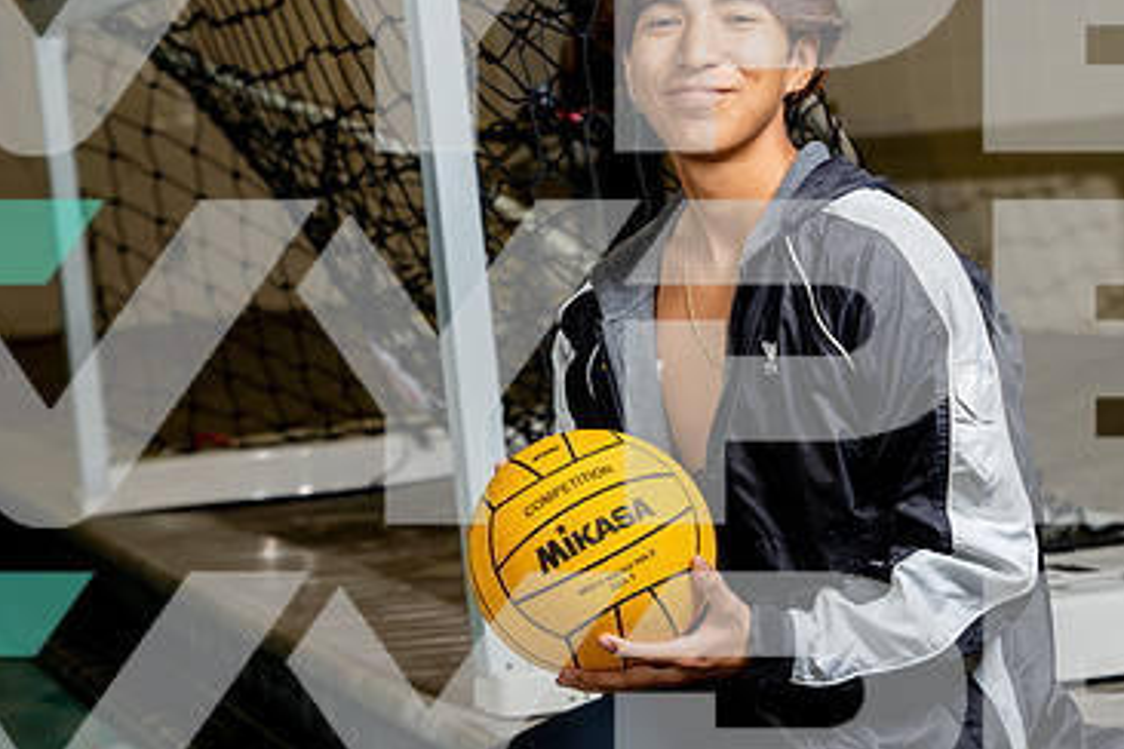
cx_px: 565
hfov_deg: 18.4
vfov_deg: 12.3
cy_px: 364
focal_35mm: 111
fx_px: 3465
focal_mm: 70
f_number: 4.5
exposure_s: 1/250
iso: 100
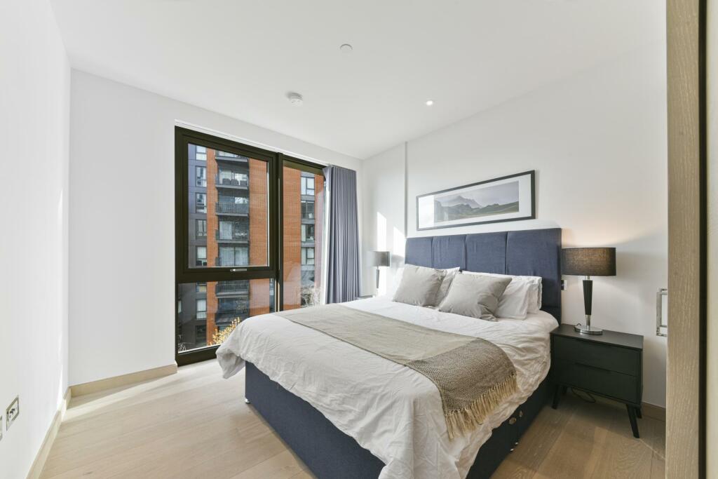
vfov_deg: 90.0
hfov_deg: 112.6
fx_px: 239
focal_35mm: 12
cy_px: 240
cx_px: 359
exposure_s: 1/8
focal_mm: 12
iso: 200
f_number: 13
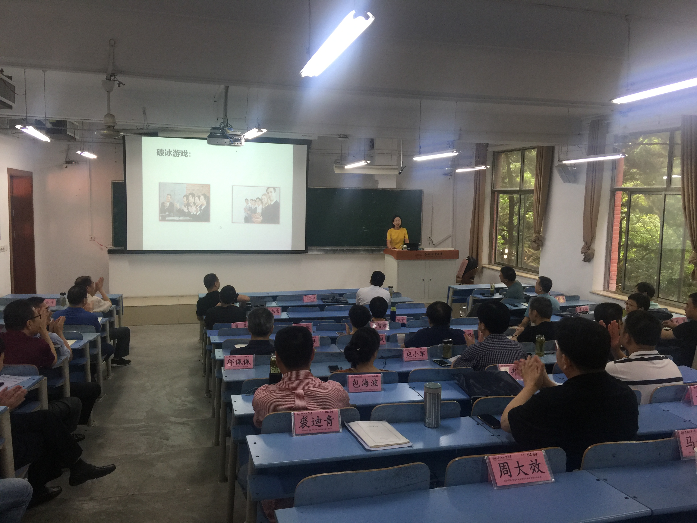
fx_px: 584
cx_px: 348
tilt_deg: -6.2
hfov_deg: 61.7
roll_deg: -2.1
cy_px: 262
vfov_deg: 48.2
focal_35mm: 29
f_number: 2.2
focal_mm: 4.15
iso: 50
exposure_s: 1/33
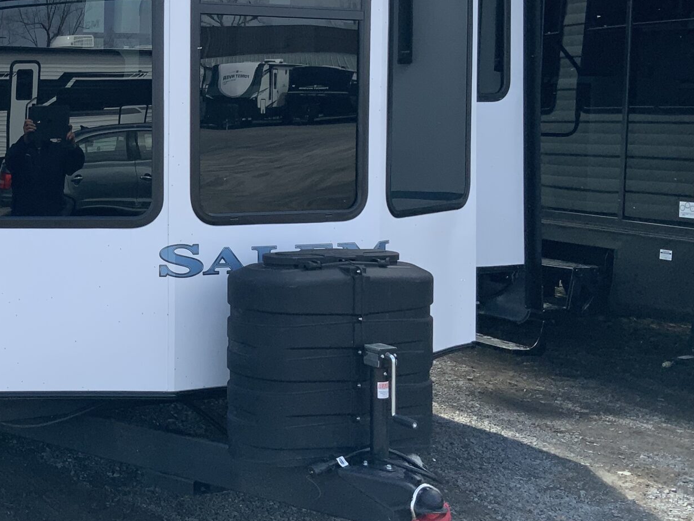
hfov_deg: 30.8
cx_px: 77
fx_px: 1203
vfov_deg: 24.2
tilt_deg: -2.1
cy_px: 141
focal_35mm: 60
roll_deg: -0.8
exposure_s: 1/1076
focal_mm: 3
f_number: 1.8
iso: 16
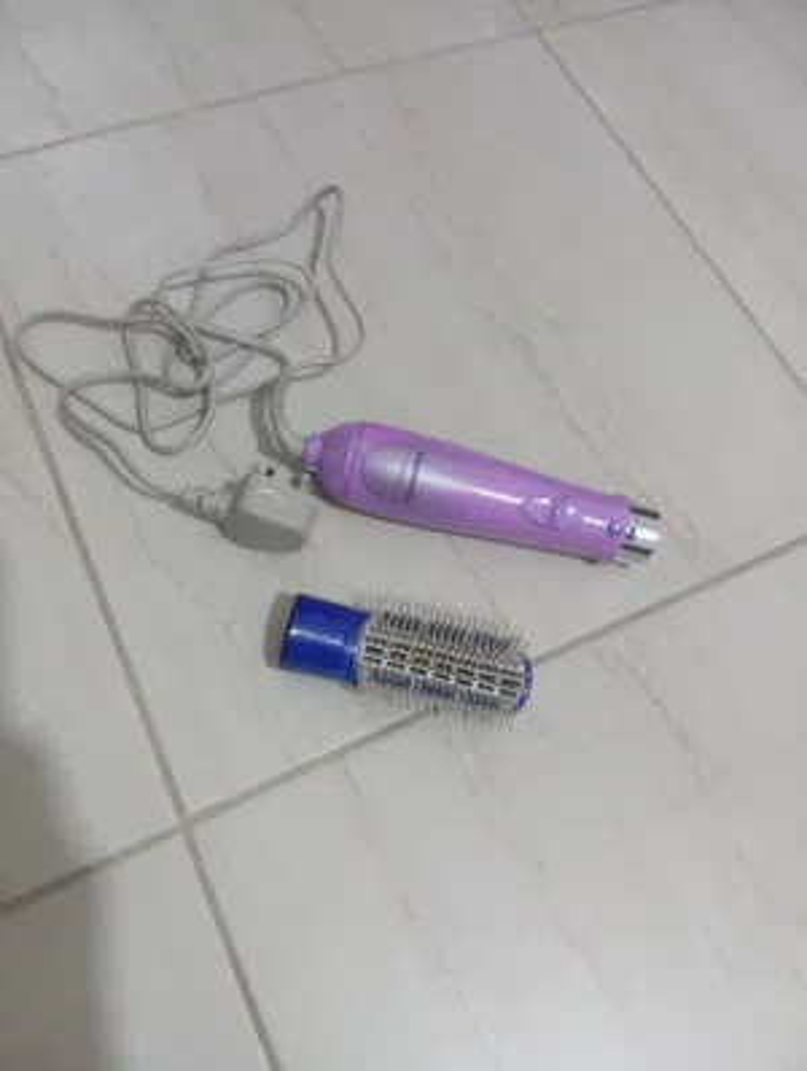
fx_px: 868
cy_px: 536
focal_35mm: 28
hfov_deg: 49.9
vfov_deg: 63.4
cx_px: 404
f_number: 1.8
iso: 746
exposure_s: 1/20
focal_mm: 4.22
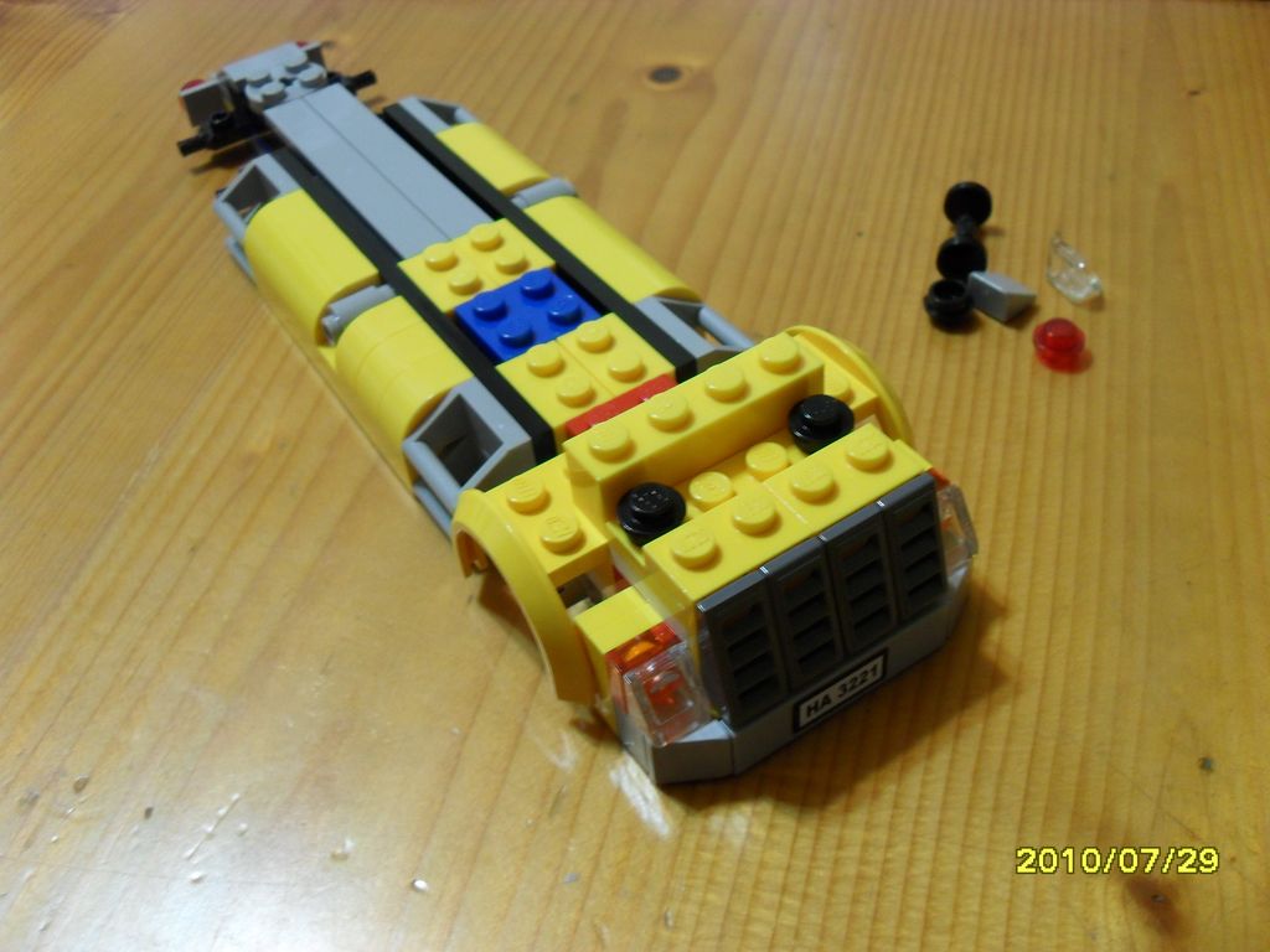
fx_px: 1284
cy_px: 476
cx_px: 635
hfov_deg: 52.6
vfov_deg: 40.7
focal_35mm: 35
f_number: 2.8
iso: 200
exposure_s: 1/4
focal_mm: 6.2
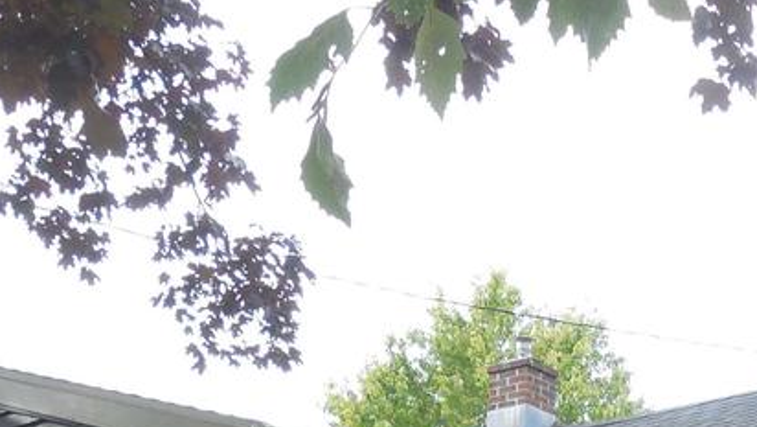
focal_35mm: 88
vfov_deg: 12.4
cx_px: 542
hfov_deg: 24.0
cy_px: 808
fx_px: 1767
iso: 125
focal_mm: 4.6
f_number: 3.5
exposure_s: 1/160
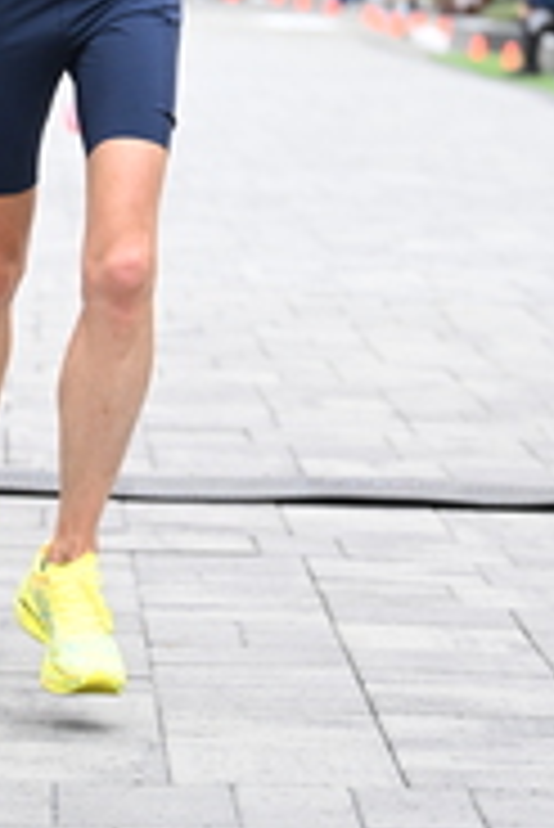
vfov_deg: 9.6
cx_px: 110
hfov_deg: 6.5
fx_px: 4884
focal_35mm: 212
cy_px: 50
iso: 1600
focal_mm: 71
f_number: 2.8
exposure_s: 1/1250
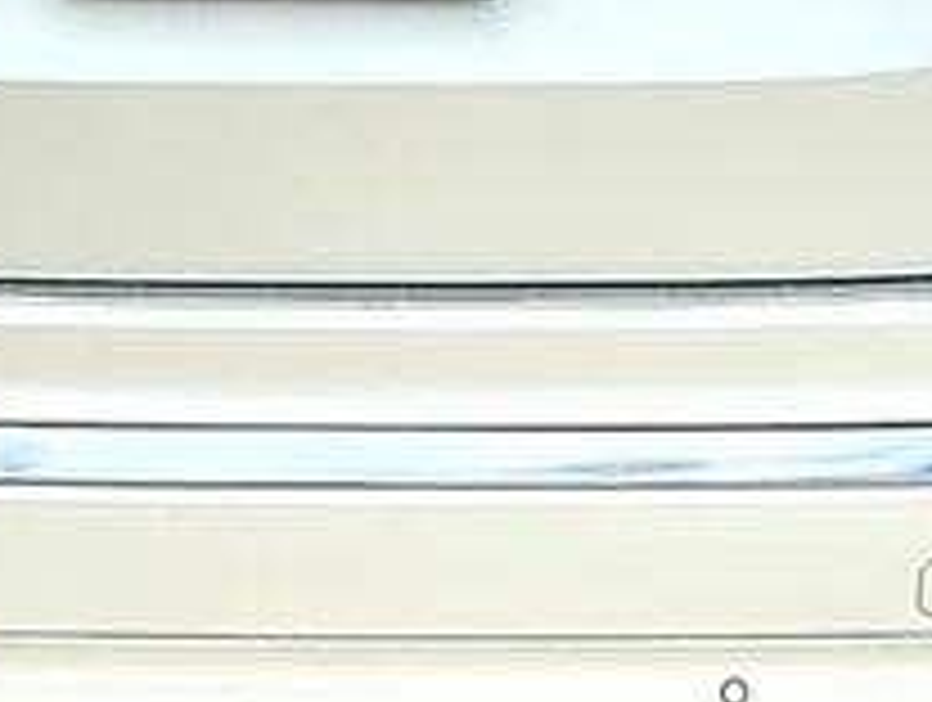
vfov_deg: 10.9
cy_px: -11
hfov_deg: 14.6
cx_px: 284
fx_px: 3641
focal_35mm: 135
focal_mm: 6.86
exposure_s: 1/6289
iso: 80
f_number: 1.78
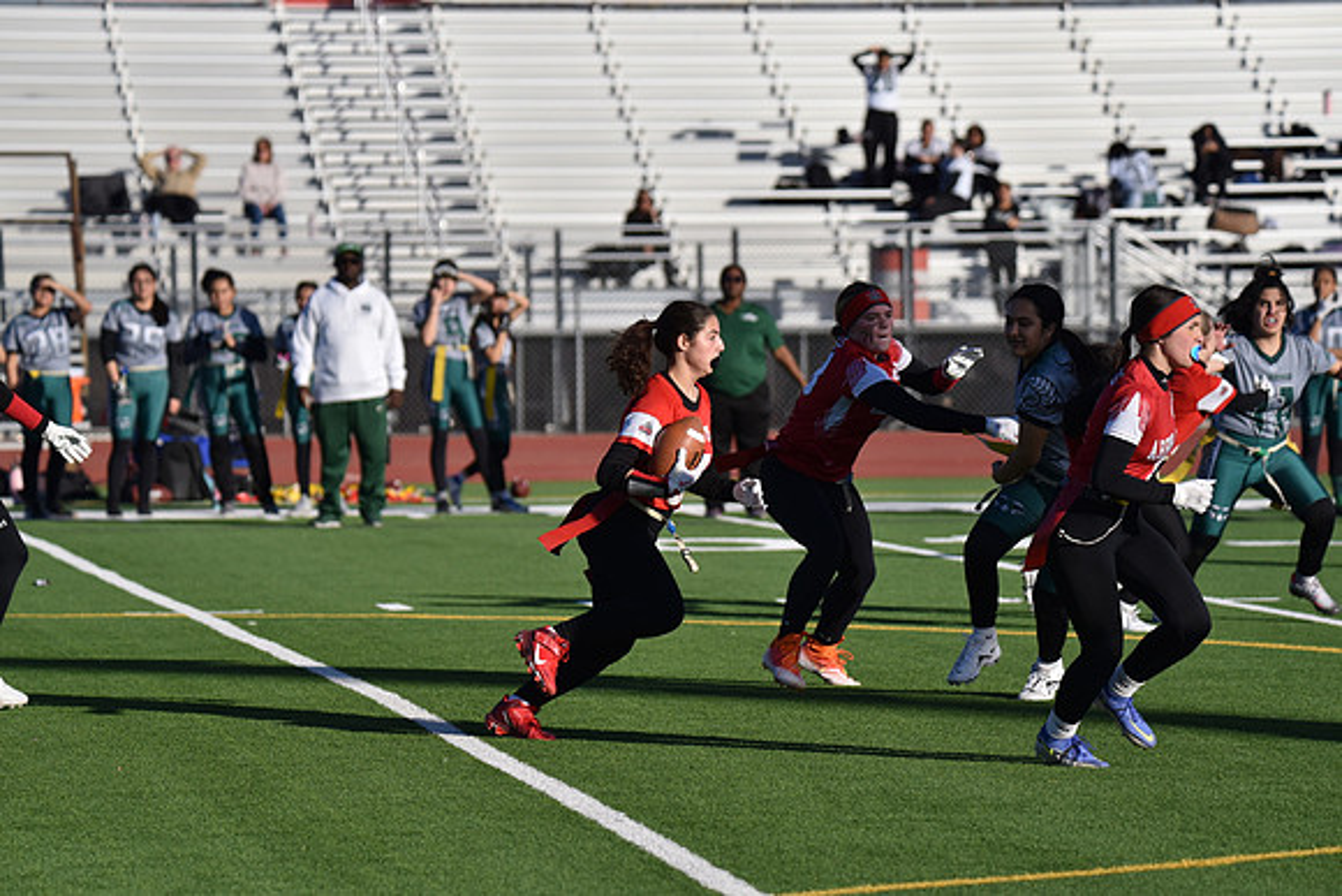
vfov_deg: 6.5
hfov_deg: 9.8
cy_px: 448
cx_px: 671
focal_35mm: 210
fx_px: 7830
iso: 400
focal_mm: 210
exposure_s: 1/4000
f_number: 5.3
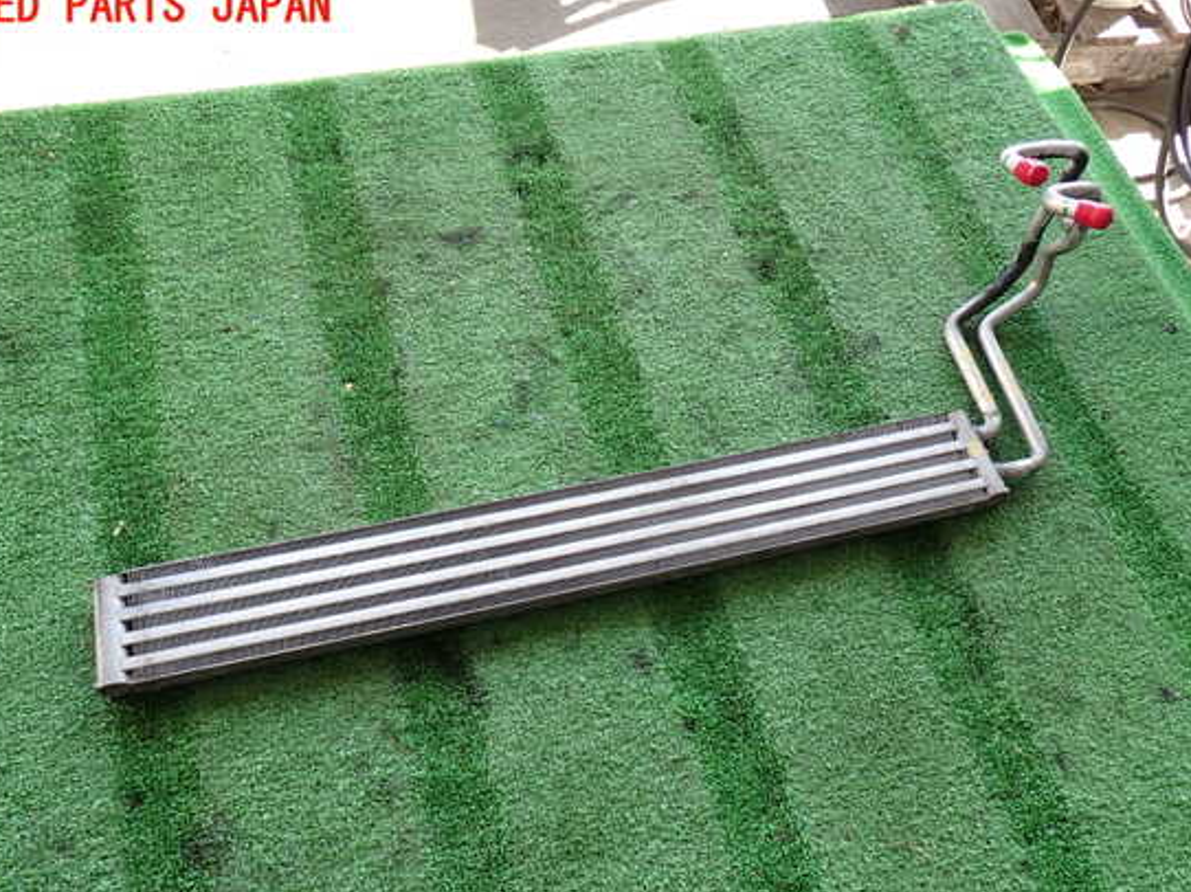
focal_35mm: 31
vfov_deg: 45.4
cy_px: 475
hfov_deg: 58.4
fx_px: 1066
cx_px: 591
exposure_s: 1/100
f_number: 2.2
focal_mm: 5.05
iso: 100
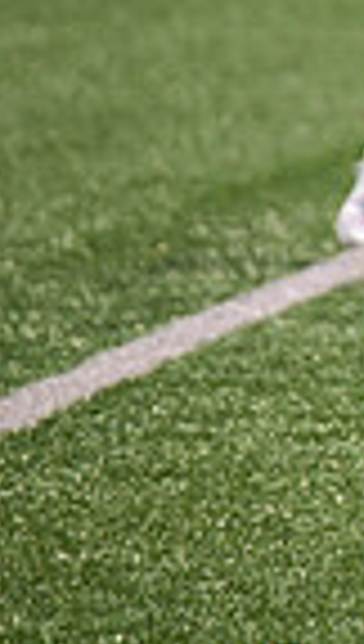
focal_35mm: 849
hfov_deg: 1.4
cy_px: -110
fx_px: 14491
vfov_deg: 2.5
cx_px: 1267
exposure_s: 1/2000
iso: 125
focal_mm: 200
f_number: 2.8
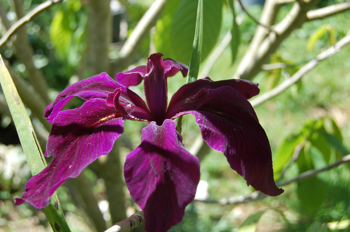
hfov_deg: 38.9
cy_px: 116
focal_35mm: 51
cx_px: 175
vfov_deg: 26.4
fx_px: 495
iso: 200
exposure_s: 1/160
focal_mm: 34
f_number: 6.3
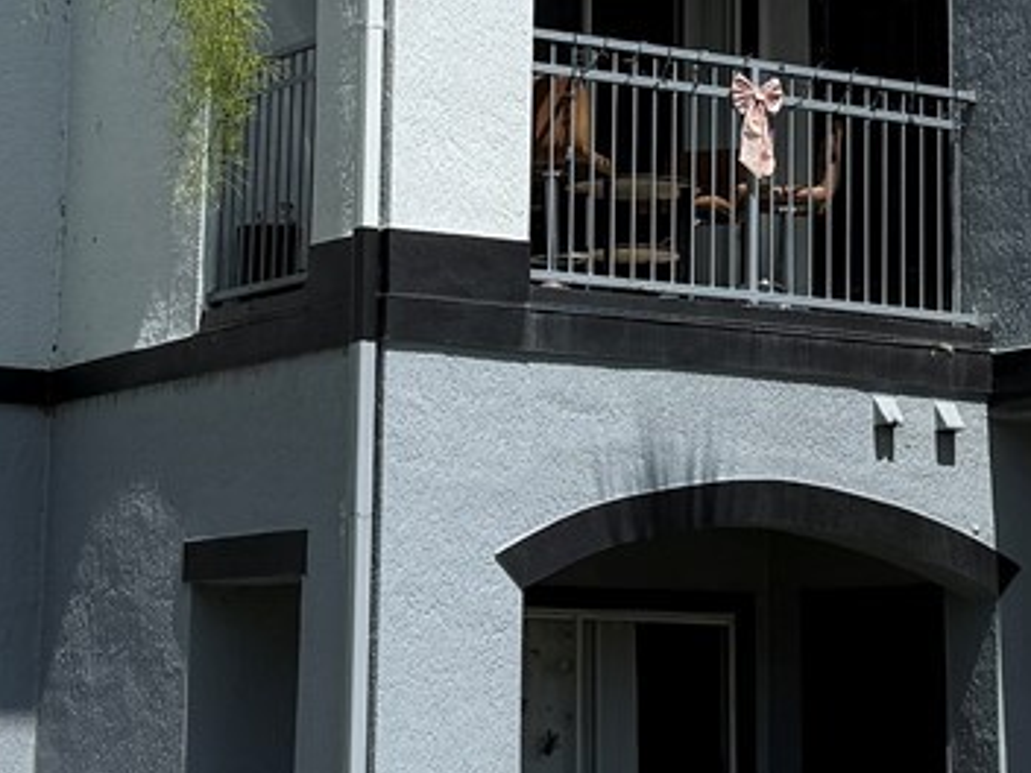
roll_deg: -0.9
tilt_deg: +10.9
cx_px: 507
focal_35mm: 109
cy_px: 114
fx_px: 3246
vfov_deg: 13.5
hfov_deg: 18.0
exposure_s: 1/6173
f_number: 1.78
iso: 80
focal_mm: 6.76
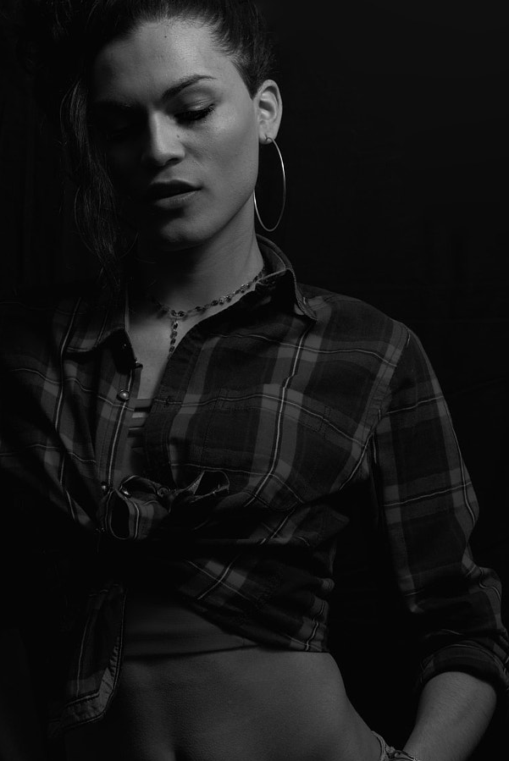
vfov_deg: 22.8
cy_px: 433
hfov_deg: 15.4
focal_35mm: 89
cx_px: 180
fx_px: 1884
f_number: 8
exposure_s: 1/125
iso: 100
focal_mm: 50
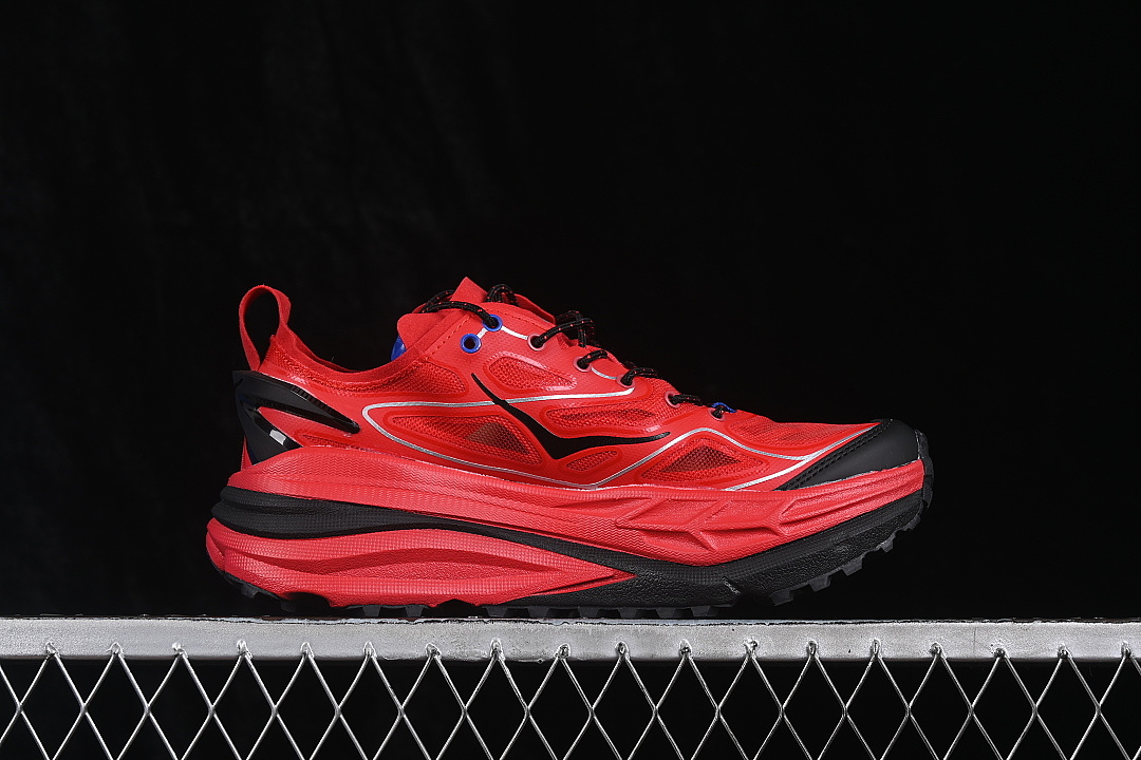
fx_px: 2377
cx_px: 570
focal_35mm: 75
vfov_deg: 18.2
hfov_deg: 27.0
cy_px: 380
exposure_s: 1/80
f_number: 8
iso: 160
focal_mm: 50
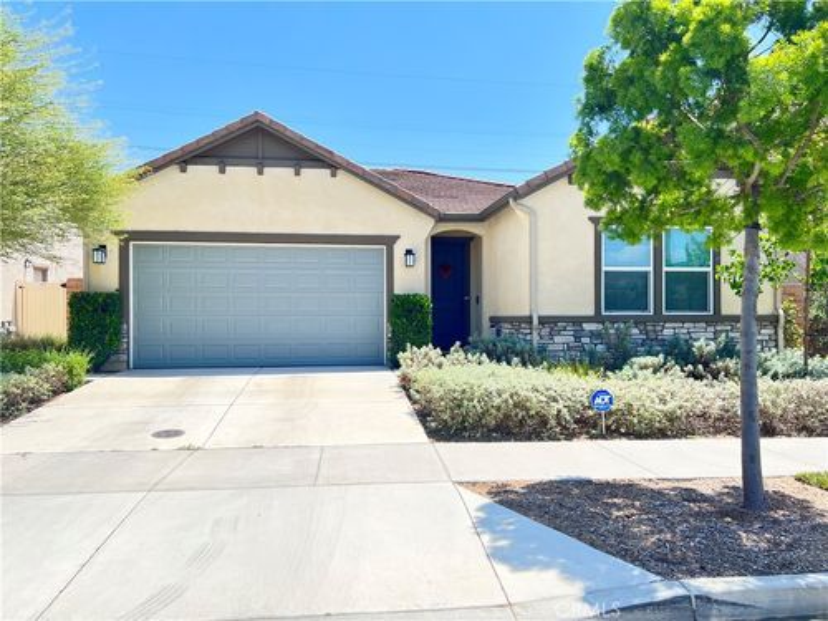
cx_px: 414
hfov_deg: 67.3
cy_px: 310
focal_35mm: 26
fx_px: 622
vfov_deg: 53.1
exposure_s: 1/1159
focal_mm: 5.7
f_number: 1.5
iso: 50
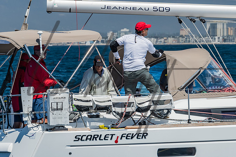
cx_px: 137
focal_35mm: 249
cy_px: 78
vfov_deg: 5.5
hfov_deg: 8.3
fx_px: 1631
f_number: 6.3
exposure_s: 1/500
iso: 160
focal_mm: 115
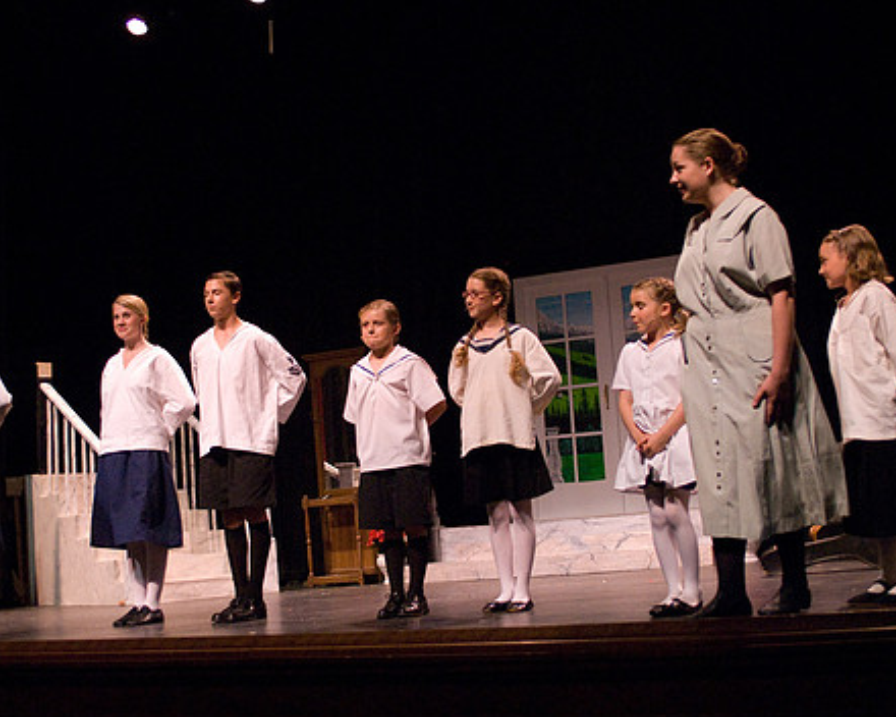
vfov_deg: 29.1
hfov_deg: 36.0
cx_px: 409
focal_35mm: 52
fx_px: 1379
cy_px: 358
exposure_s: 1/200
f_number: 2.8
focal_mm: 28
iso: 1600
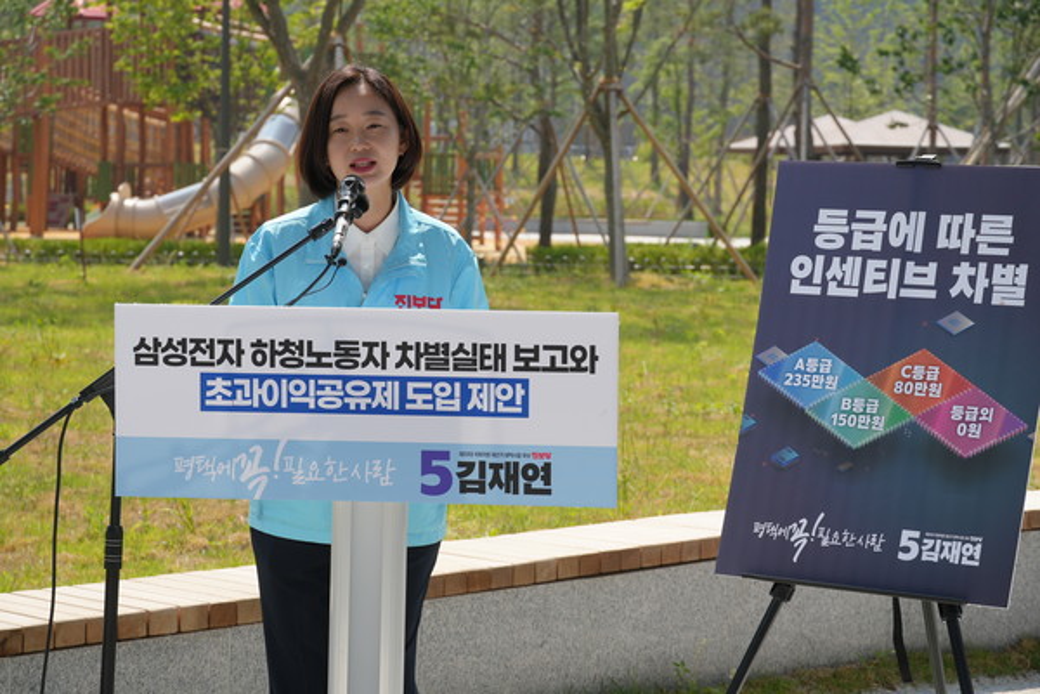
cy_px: 347
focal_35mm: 94
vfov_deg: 14.5
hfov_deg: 21.6
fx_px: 2730
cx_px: 520
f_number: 5.6
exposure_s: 1/400
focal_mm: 63
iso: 100
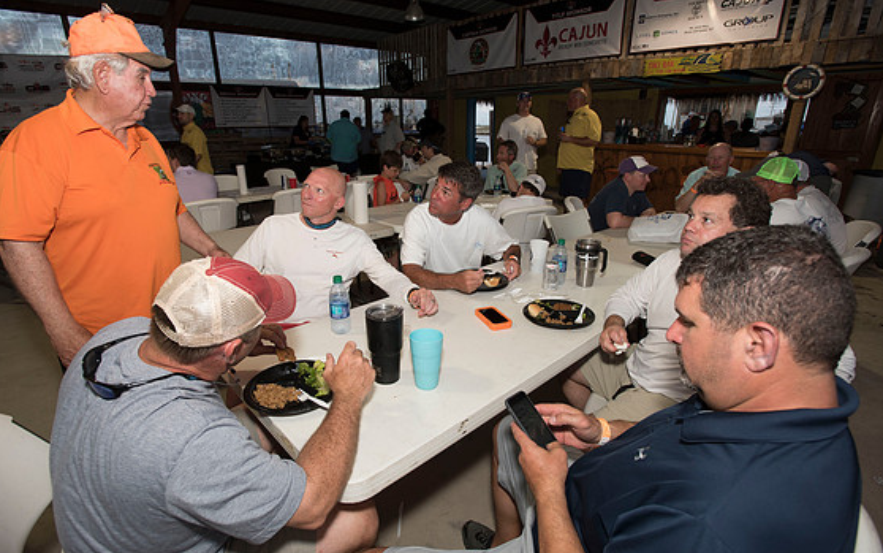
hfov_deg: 91.1
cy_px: 280
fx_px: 433
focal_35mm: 18
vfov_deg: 65.0
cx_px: 429
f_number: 5
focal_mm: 17
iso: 250
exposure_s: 1/160
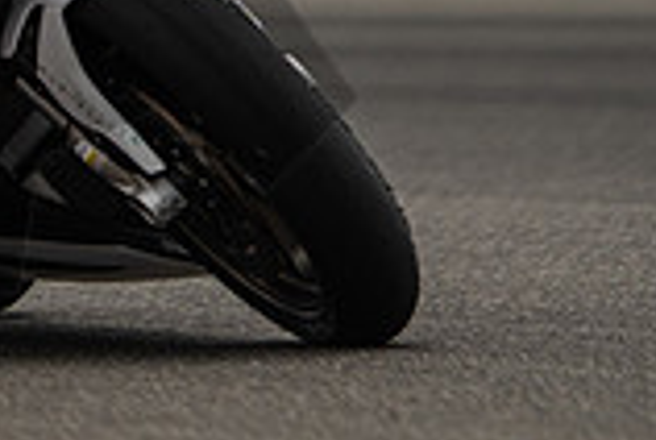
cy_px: -214
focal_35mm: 1100
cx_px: -46
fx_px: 20082
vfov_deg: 1.3
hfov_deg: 1.9
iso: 320
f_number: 2
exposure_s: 1/5000
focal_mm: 200
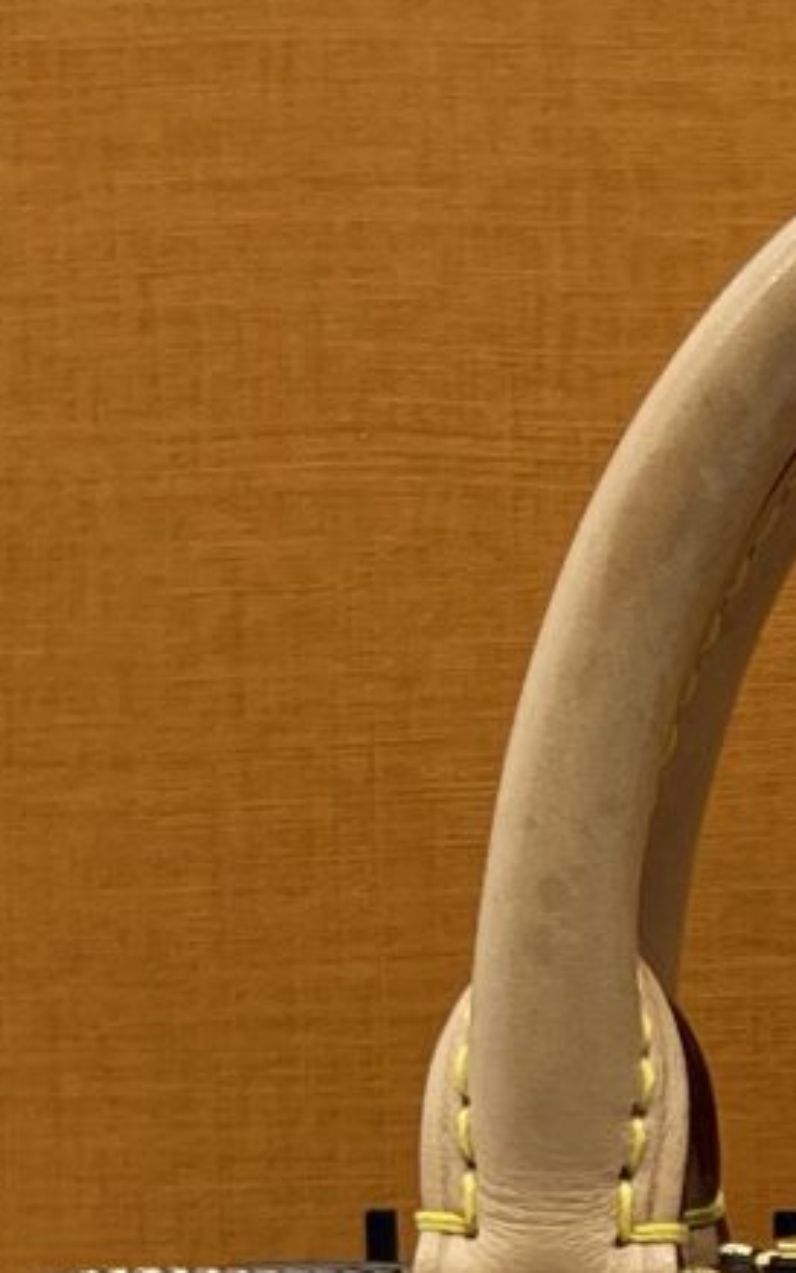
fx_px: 5585
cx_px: 1211
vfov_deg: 12.5
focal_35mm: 161
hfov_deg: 8.0
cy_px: 1747
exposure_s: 1/147
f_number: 1.5
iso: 32
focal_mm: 5.7
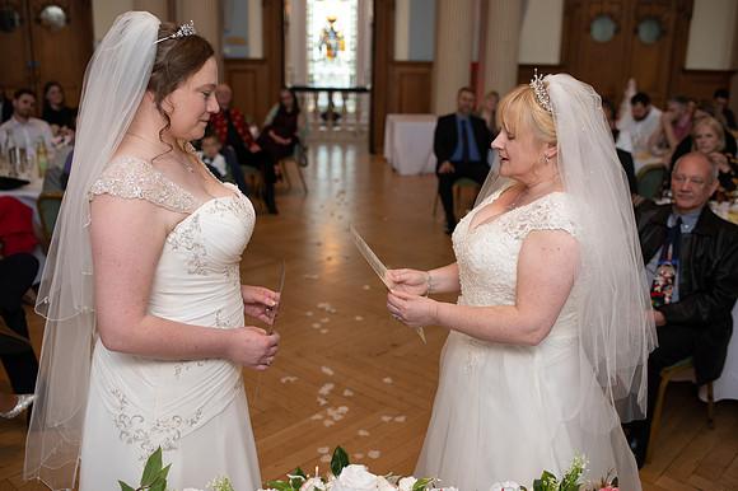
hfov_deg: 54.5
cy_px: 246
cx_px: 369
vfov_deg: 37.8
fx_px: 717
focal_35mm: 35
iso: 250
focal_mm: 35
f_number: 2.8
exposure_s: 1/100
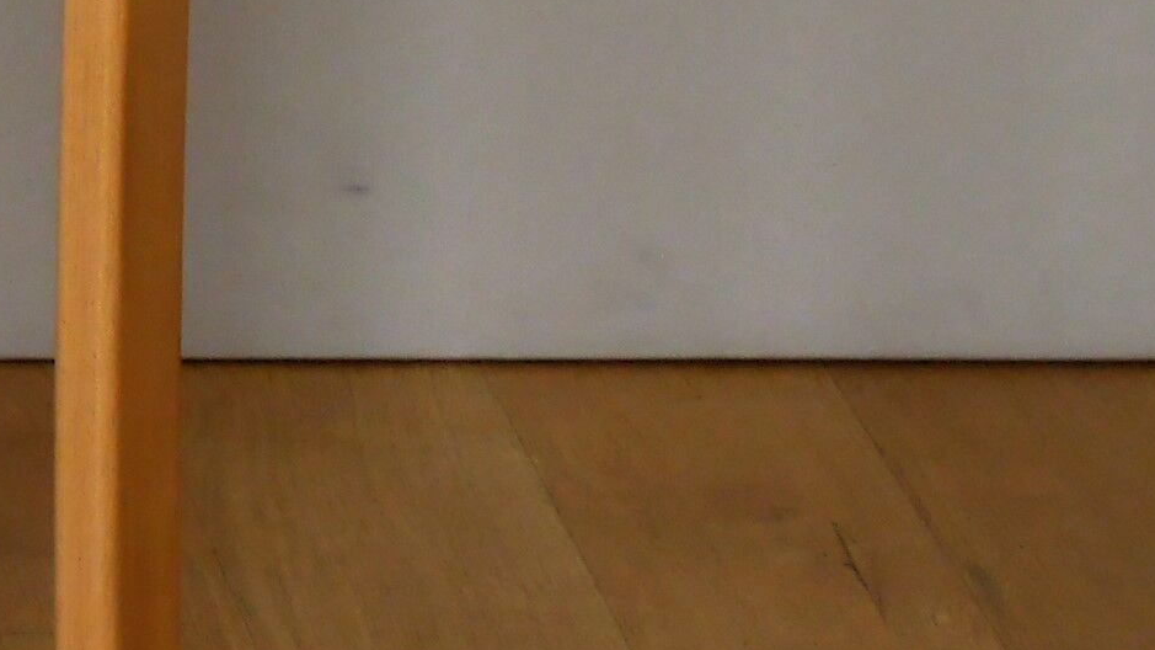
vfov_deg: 3.5
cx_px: -1263
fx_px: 10443
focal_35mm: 341
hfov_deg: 6.1
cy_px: -591
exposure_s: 1/80
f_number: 5.6
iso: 640
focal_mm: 32
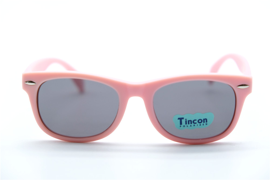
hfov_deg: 24.5
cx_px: 135
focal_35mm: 83
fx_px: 622
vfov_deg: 16.4
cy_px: 90
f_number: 4
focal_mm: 55
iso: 640
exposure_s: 1/1000
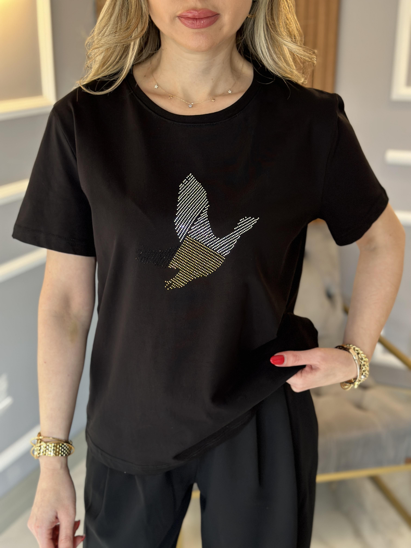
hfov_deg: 30.3
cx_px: 206
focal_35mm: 48
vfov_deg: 39.7
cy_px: 274
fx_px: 760
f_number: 1.78
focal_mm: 6.86
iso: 200
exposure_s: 1/60
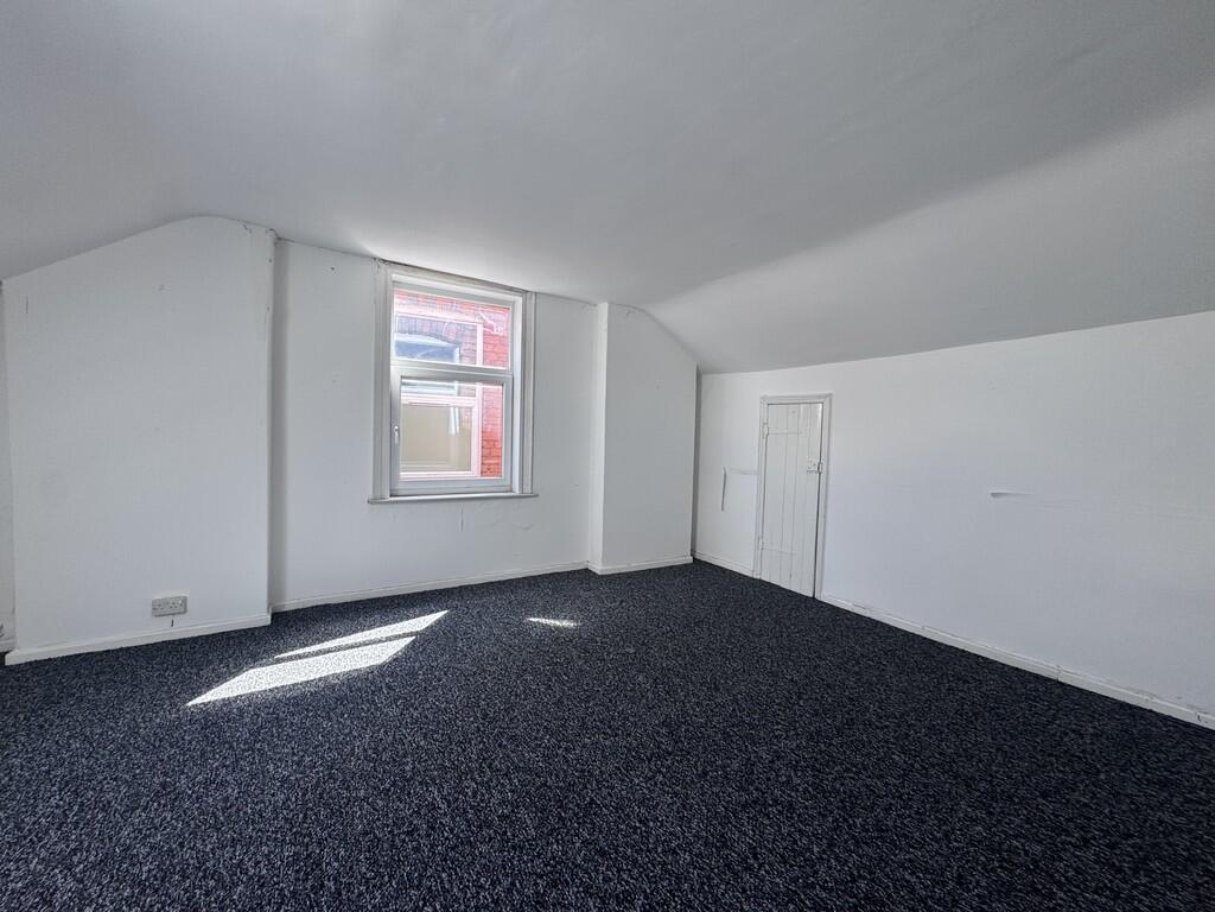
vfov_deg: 85.7
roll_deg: -0.2
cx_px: 608
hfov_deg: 102.1
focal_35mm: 14
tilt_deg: -2.4
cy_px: 456
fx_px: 491
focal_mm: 2.22
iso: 50
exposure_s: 1/99
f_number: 2.2
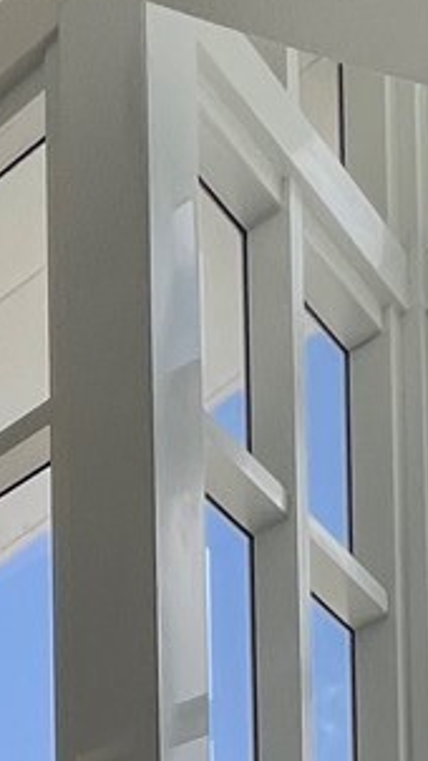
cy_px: 1615
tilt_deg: +2.2
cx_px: -290
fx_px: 1512
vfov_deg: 17.4
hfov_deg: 14.5
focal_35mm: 75
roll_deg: +0.2
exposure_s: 1/313
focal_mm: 1.57
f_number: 1.8
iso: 32
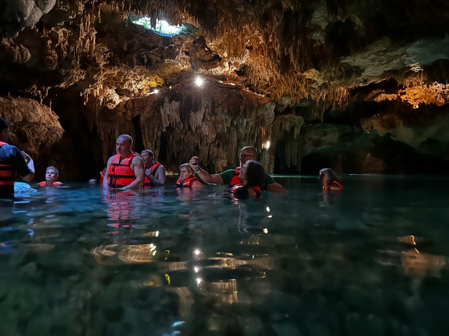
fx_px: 311
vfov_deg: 56.8
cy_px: 168
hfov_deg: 71.6
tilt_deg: +1.4
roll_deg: +0.4
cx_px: 224
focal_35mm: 24
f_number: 1.78
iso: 2500
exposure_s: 1/15
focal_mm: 6.86
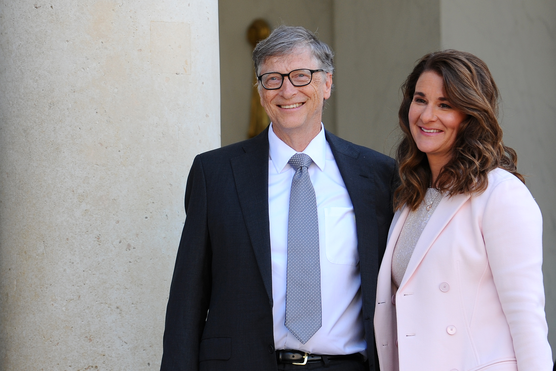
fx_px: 3089
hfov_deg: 10.3
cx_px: 278
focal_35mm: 200
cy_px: 186
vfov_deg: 6.9
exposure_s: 1/200
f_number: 6.3
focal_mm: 200
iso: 400
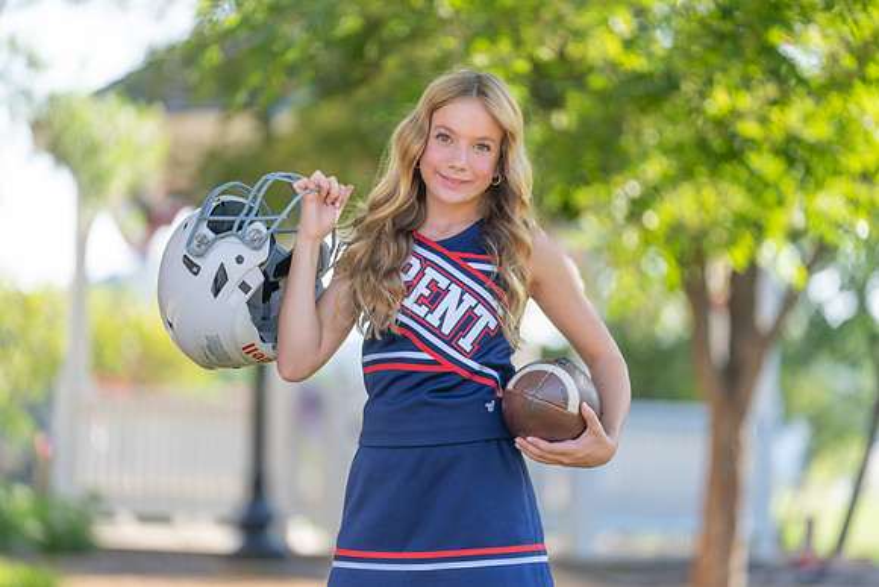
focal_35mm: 174
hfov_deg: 11.8
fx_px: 4249
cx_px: 440
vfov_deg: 7.9
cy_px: 294
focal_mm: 174
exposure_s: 1/320
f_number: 2.8
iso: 100
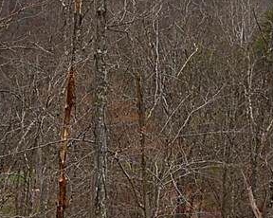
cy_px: -131
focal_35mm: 188
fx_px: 1518
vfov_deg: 8.0
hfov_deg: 9.9
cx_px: 419
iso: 100
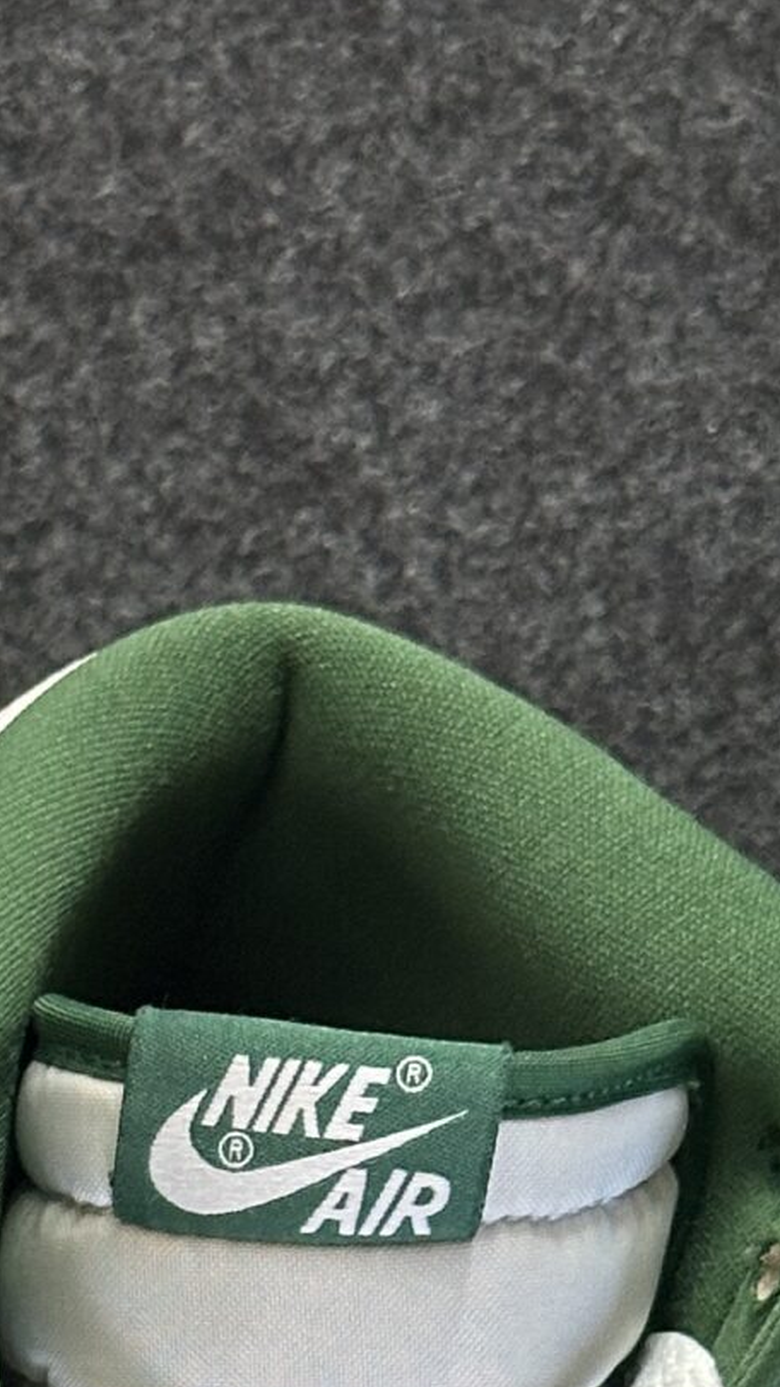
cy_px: 2145
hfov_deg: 7.2
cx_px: -363
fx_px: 6069
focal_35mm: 165
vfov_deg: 12.3
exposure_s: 1/50
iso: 200
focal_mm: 6.86
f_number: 1.78
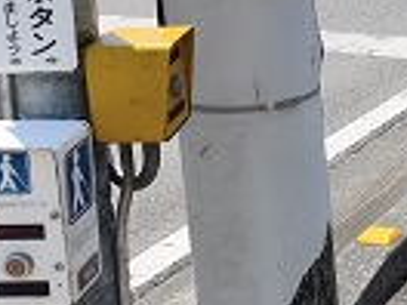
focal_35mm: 90
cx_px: 652
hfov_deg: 18.6
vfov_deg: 16.0
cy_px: -31
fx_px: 1058
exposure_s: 1/3348
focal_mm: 6.45
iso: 50
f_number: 1.62
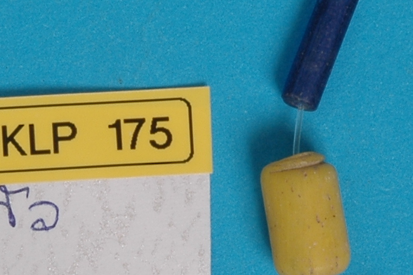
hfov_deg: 5.1
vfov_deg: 3.4
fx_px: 4589
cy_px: 188
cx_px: 69
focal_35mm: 400
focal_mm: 62
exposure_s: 1/4
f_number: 29
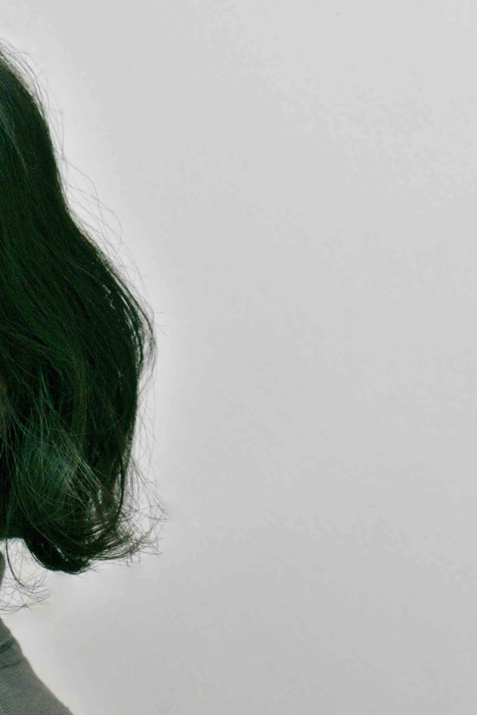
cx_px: -199
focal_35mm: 178
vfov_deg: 11.6
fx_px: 3538
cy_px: 346
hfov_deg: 7.6
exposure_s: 1/60
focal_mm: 45
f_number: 8
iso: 160
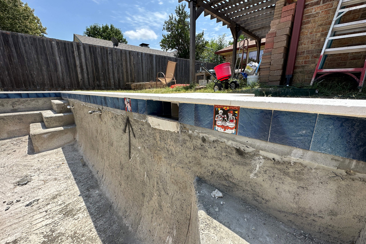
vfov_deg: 77.2
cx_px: 181
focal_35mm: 15
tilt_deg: -15.3
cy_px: 130
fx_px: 152
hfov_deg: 100.4
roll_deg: -0.1
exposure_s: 1/1319
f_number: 2.2
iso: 50
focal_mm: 2.22
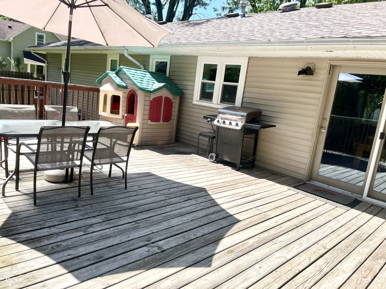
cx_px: 193
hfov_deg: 67.3
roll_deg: -6.9
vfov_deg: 53.1
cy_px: 144
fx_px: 290
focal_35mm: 26
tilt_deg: -10.8
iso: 50
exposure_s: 1/1497
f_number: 1.6
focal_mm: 5.1
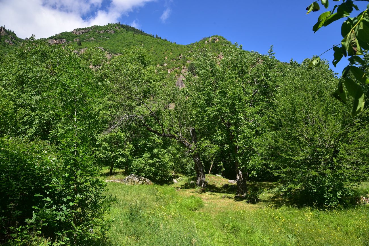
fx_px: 513
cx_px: 184
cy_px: 123
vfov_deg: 27.0
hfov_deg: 39.6
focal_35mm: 50
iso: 160
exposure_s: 1/160
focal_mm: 50
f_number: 11
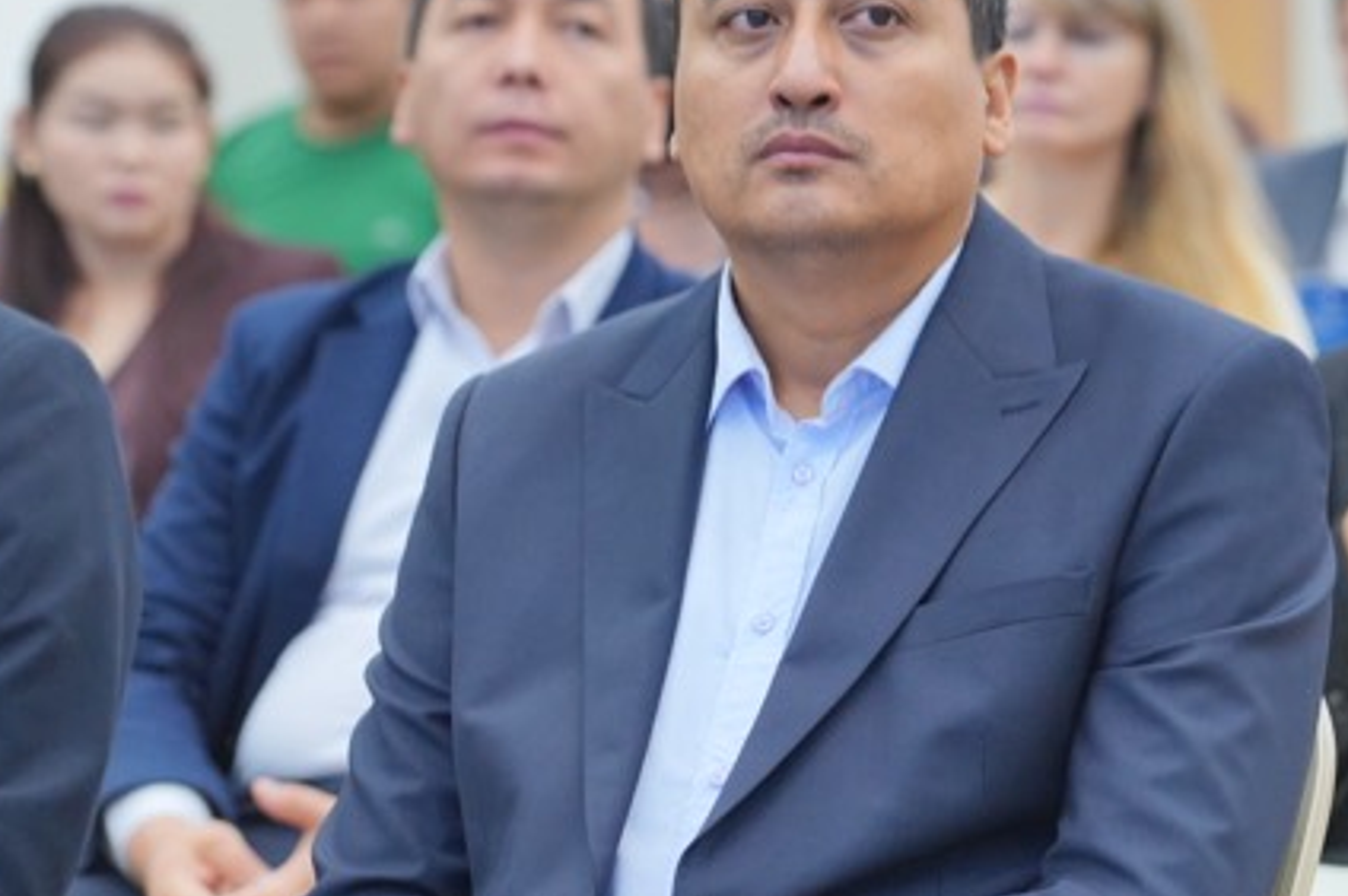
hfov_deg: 10.6
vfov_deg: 7.1
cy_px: 281
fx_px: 7258
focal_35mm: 194
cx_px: 804
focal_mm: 137
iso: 4000
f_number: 4.5
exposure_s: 1/125
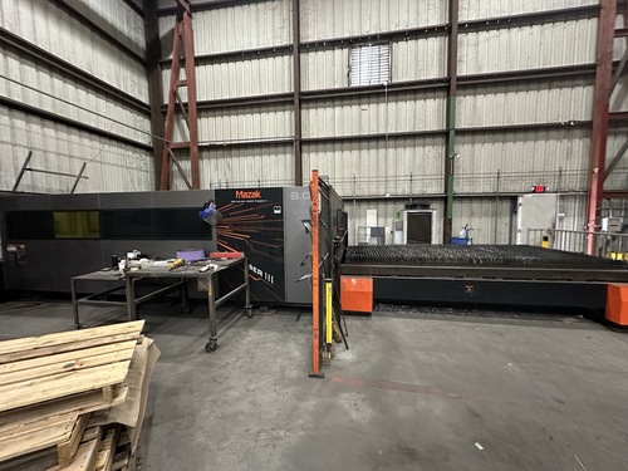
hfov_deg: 102.1
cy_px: 236
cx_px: 314
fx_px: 254
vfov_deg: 85.7
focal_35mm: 14
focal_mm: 2.22
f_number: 2.2
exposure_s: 1/60
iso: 1000
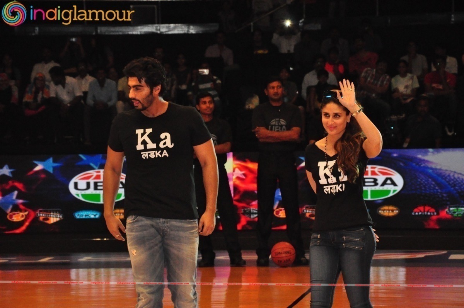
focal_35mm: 158
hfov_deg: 13.1
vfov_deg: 8.7
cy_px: 154
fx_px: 2028
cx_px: 232
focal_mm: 105
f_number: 5.6
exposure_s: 1/125
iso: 3200
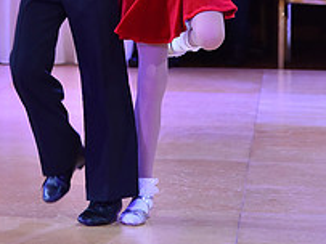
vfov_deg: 5.8
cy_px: -63
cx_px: 86
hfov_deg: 7.8
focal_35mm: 253
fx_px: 2381
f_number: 4.5
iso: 1600
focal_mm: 92
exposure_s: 1/250
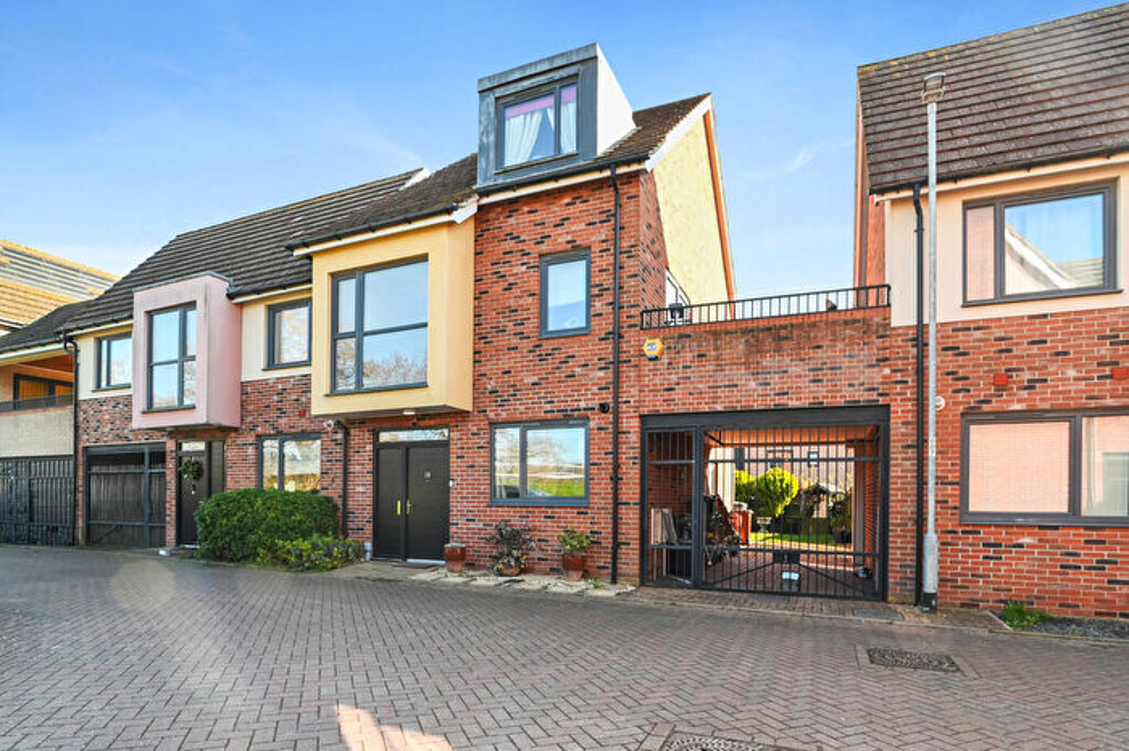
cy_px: 376
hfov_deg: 104.3
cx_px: 564
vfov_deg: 81.2
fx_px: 439
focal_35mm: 14
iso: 500
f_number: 8
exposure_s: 1/200
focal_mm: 14
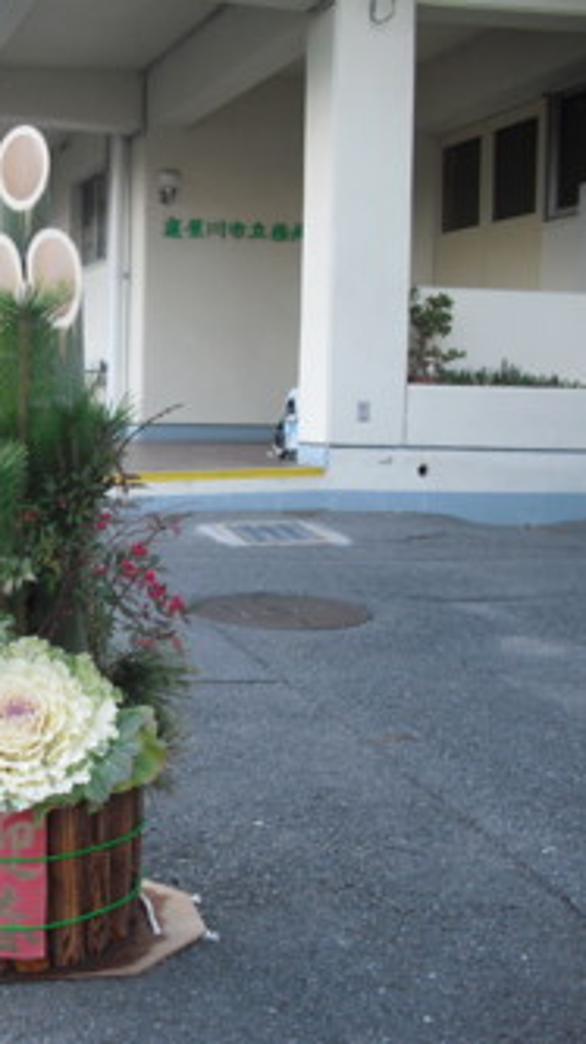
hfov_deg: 21.6
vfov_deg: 39.2
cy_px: 517
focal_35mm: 53
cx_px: -31
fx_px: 1466
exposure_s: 1/60
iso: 100
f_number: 3.1
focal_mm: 6.3
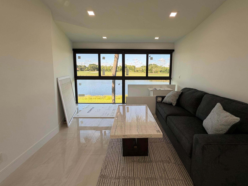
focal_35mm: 16
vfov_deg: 77.8
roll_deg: -0.1
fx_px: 115
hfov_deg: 94.4
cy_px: 82
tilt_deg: -6.0
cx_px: 131
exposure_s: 1/164
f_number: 2.2
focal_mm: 2.22
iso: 50
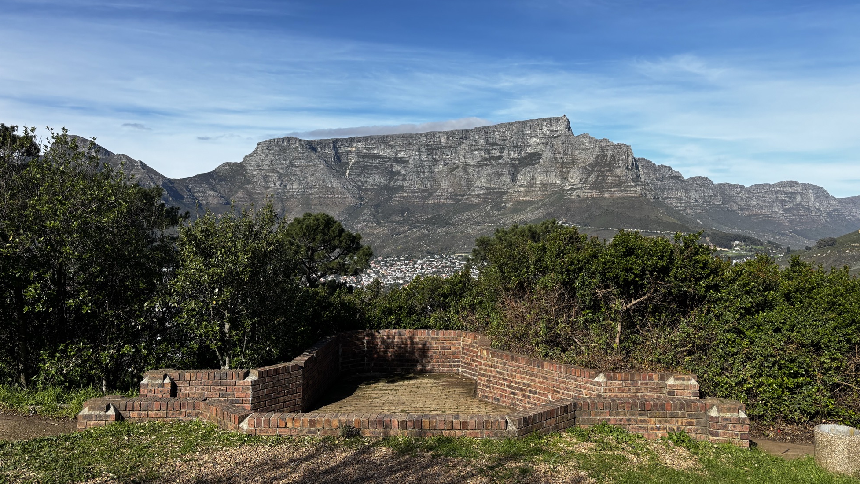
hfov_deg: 66.1
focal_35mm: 29
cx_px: 438
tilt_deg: +3.4
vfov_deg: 39.8
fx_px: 661
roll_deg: -0.2
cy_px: 173
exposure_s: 1/3788
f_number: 1.6
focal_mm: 5.96
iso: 50
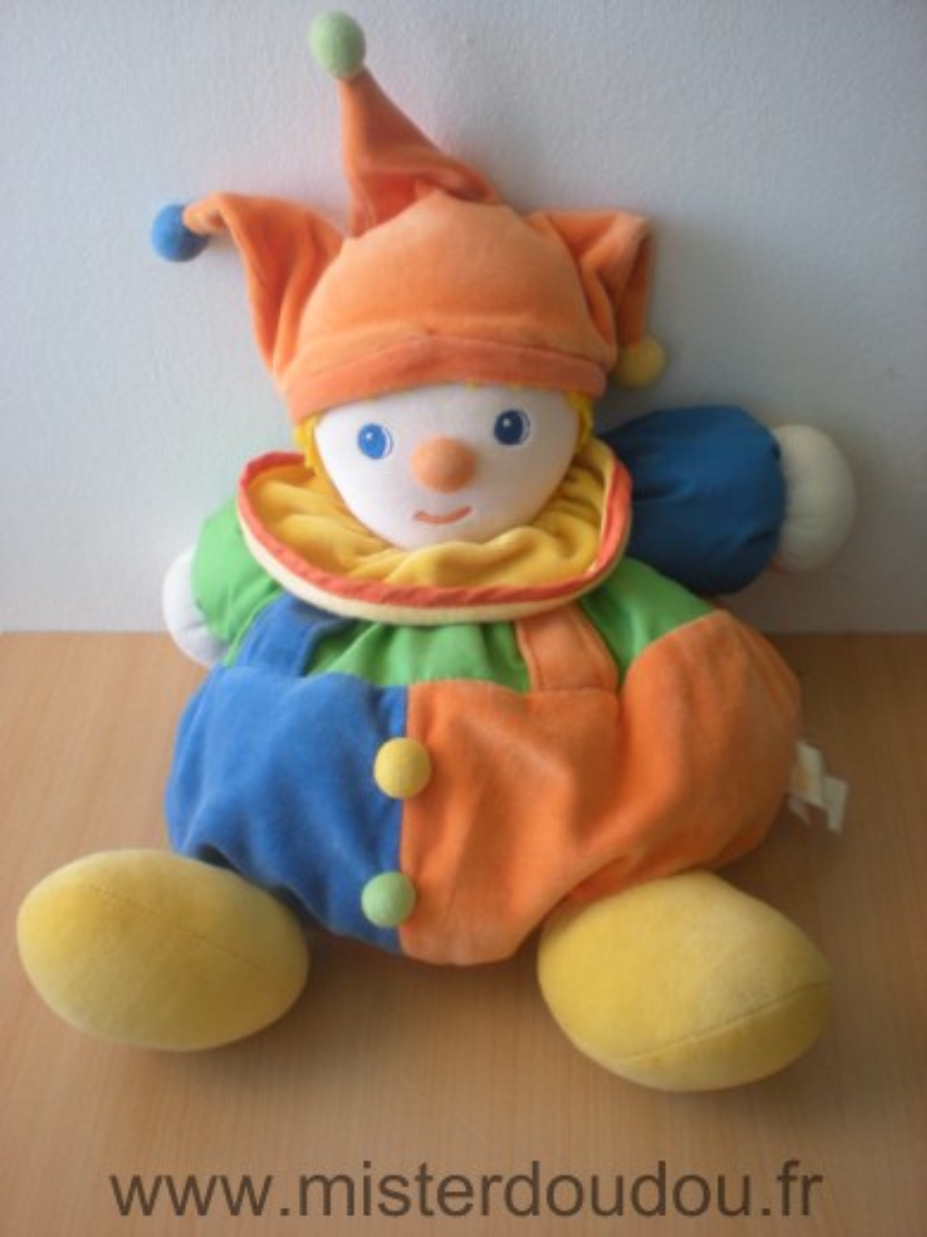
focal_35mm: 38
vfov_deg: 49.0
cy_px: 618
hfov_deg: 37.7
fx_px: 1357
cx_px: 464
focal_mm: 6.3
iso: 158
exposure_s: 1/59.8
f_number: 3.1
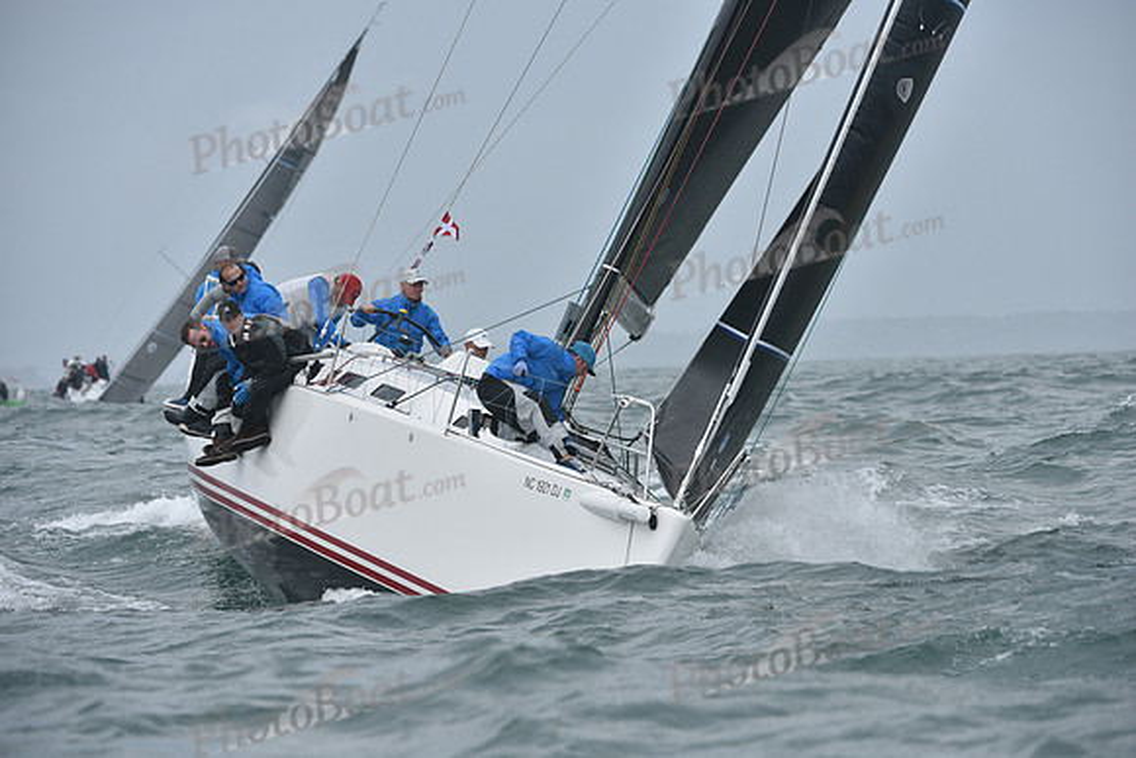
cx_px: 568
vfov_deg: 5.1
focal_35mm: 270
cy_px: 379
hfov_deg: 7.6
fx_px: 8522
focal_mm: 270
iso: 320
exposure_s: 1/1000
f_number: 7.1
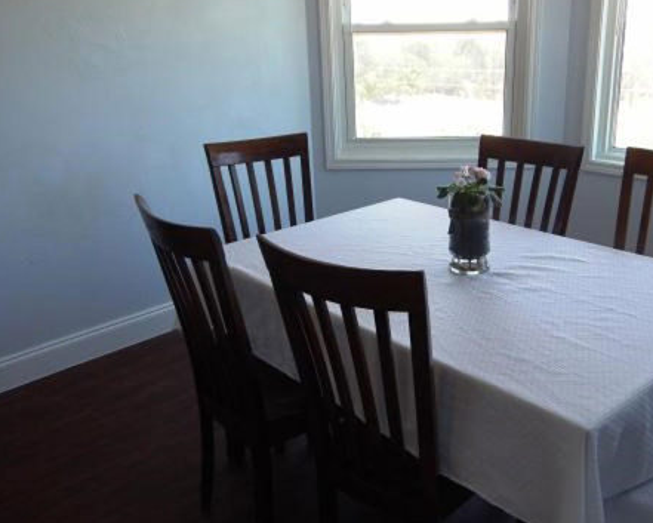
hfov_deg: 52.5
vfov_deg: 43.3
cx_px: 388
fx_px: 657
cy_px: 243
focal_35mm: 34
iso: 125
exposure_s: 1/100
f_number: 2.8
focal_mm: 4.3
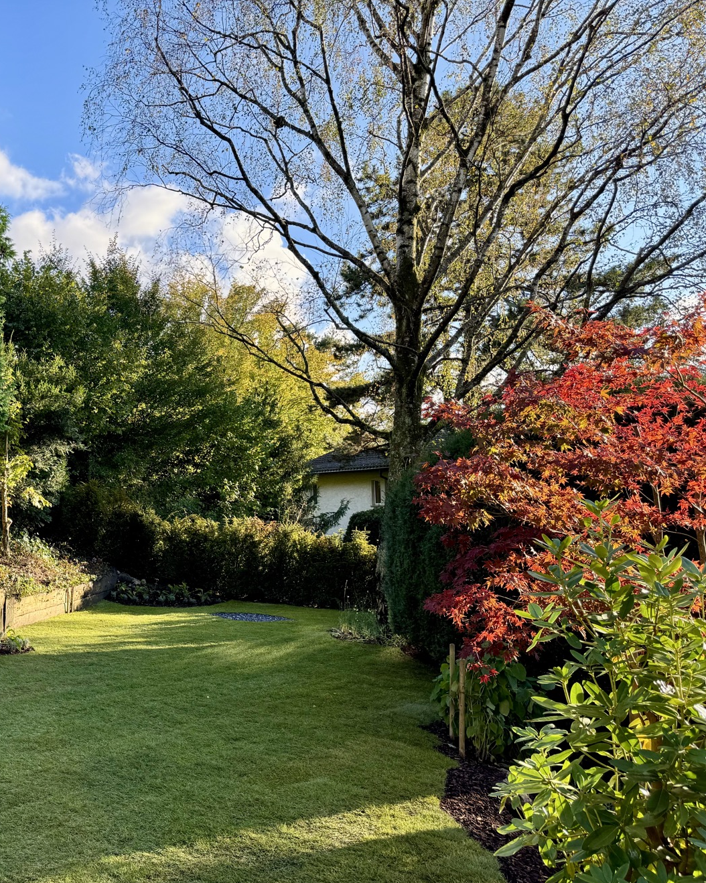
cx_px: 165
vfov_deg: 55.7
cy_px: 451
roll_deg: +1.7
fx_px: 836
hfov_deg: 44.1
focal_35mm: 32
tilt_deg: +3.4
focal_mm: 6.76
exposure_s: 1/593
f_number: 1.78
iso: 80
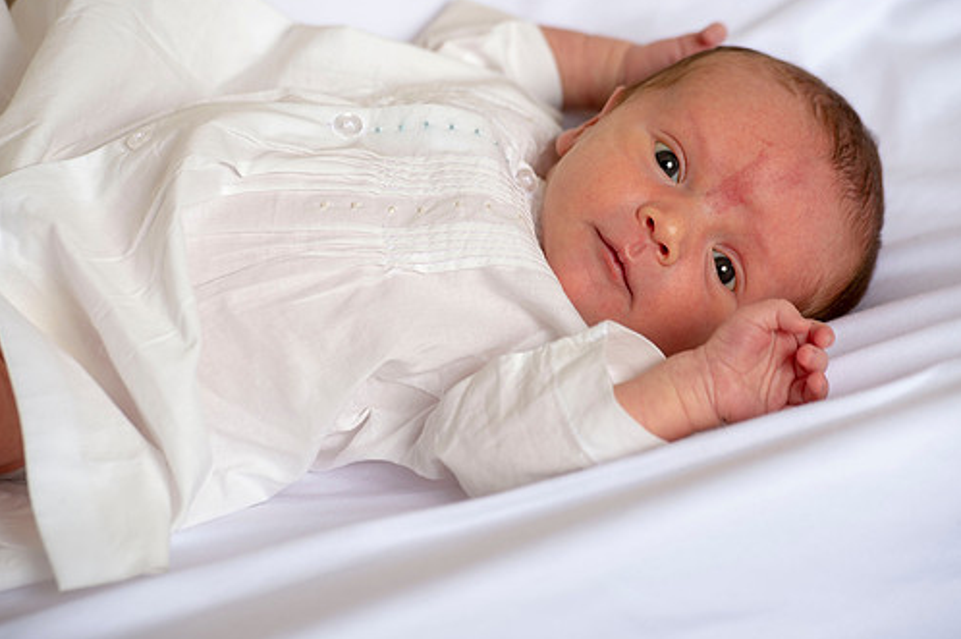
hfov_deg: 8.8
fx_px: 6214
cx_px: 494
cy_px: 313
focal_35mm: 233
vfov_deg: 5.9
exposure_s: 1/160
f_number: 5.6
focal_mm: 200
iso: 125
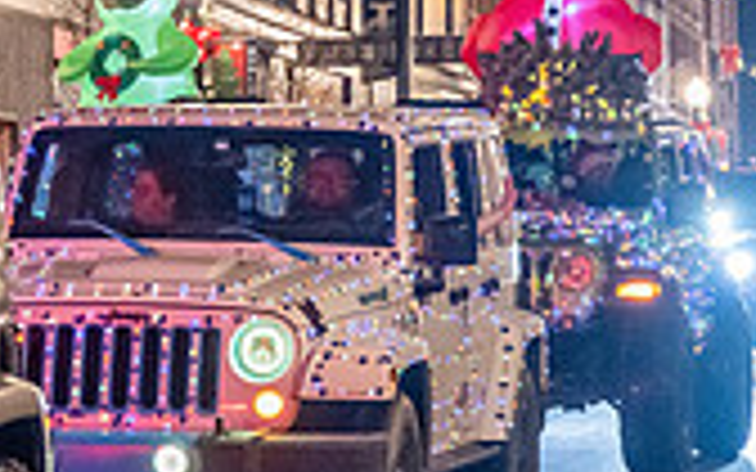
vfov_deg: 5.3
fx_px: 5068
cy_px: -155
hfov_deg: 8.5
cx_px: 292
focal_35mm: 246
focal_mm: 70
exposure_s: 1/250
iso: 8000
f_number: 3.2
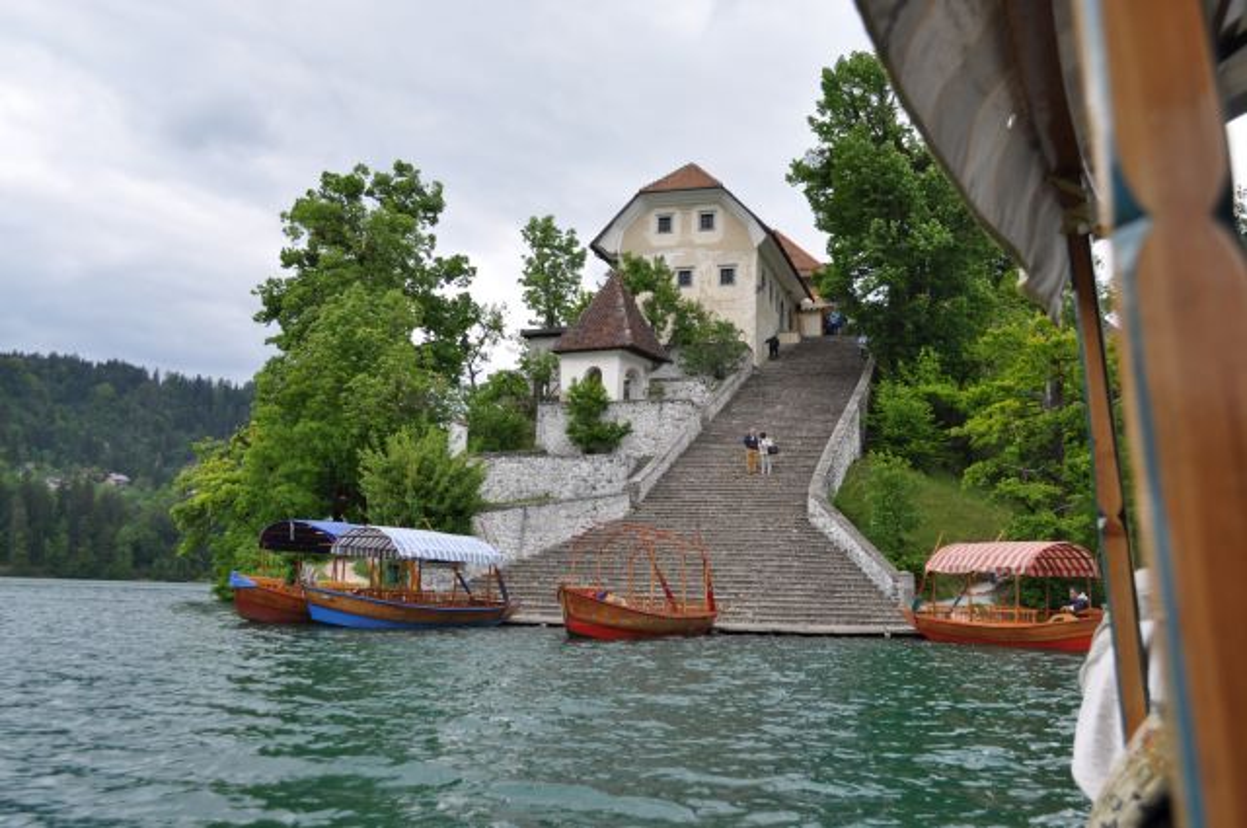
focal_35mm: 33
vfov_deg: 39.9
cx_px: 624
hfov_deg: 57.3
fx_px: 1142
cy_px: 414
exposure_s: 1/160
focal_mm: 22
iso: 200
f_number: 6.3
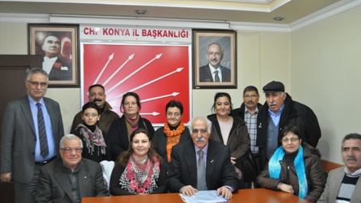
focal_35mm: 35
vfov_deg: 33.7
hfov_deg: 56.6
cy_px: 116
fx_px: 335
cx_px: 180
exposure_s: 1/60
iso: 800
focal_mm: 22
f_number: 4
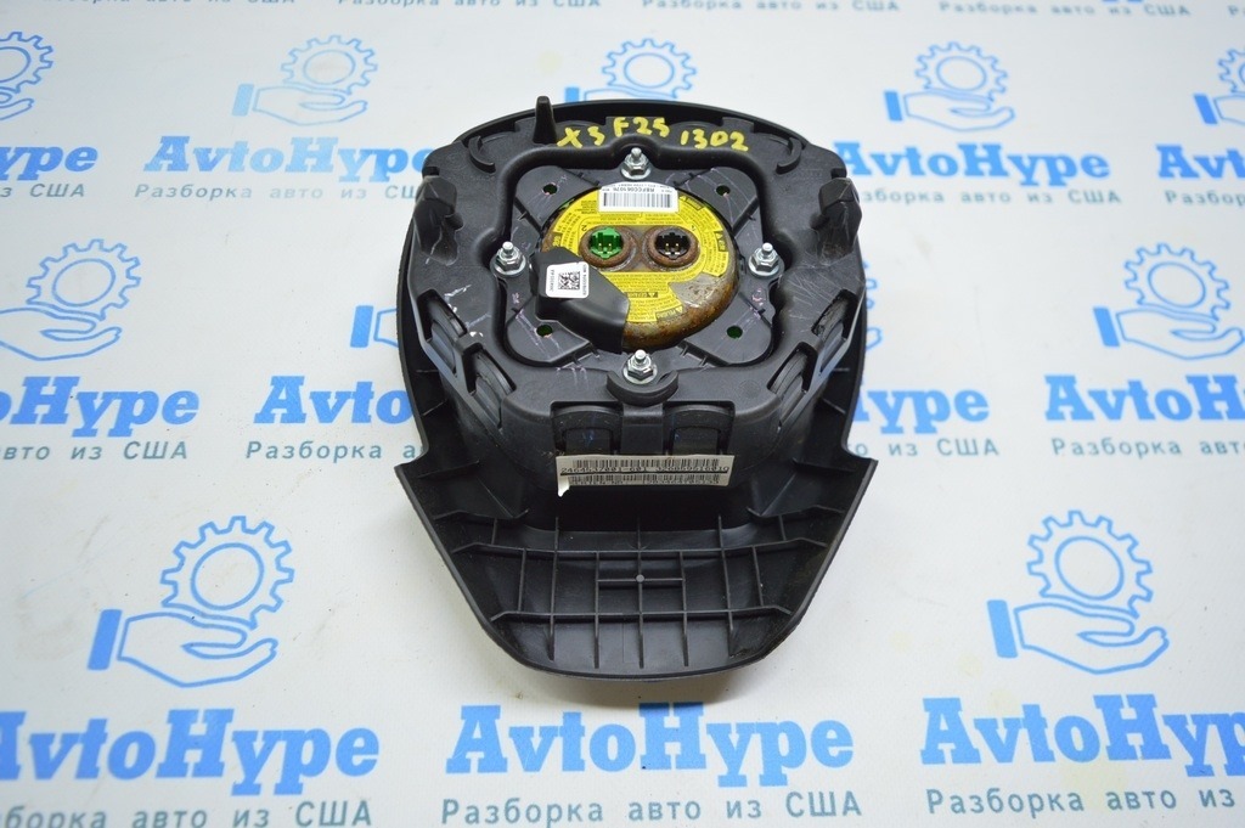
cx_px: 622
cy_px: 414
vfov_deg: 47.9
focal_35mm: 27
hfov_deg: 67.4
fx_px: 933
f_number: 3.5
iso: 400
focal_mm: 18
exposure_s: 1/50
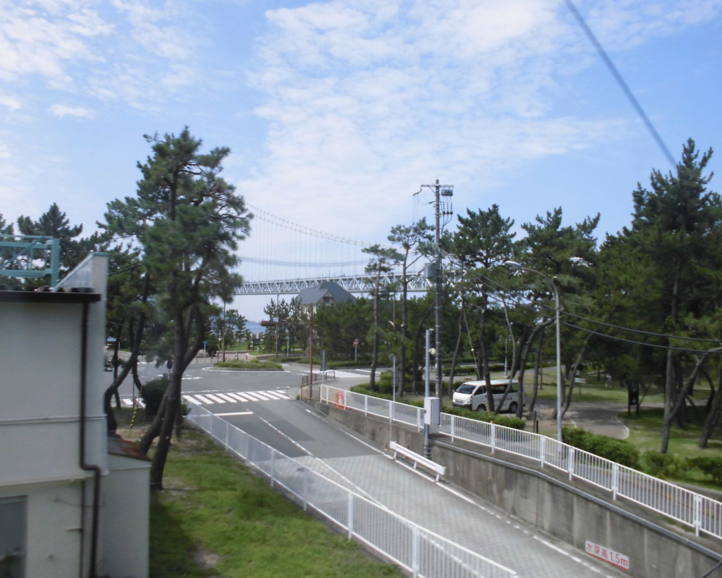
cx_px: 366
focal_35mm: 28
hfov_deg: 62.2
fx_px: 598
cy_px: 290
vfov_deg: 51.5
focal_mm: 4.6
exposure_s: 1/400
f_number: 3.5
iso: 100
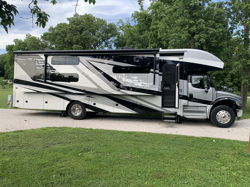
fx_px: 188
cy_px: 94
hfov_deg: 67.3
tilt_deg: -3.7
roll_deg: -2.7
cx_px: 125
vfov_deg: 53.1
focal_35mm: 26
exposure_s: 1/549
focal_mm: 4.25
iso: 25
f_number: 1.8
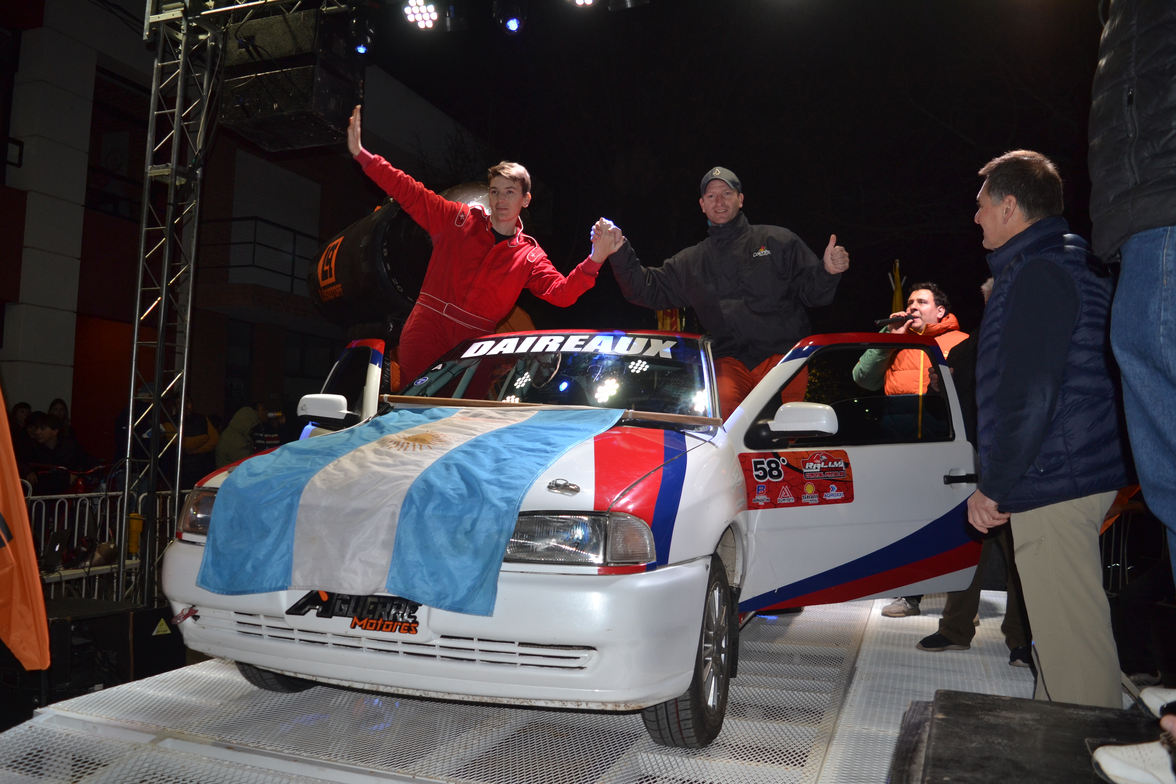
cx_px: 588
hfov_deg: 61.9
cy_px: 392
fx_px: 980
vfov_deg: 43.6
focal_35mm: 30
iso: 280
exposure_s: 1/125
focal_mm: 20
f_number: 4
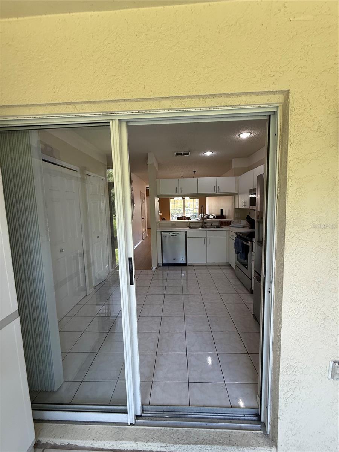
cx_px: 170
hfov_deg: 85.7
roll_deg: +1.7
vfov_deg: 102.1
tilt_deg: -5.1
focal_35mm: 14
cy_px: 226
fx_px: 183
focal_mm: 2.22
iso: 125
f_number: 2.2
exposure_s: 1/120
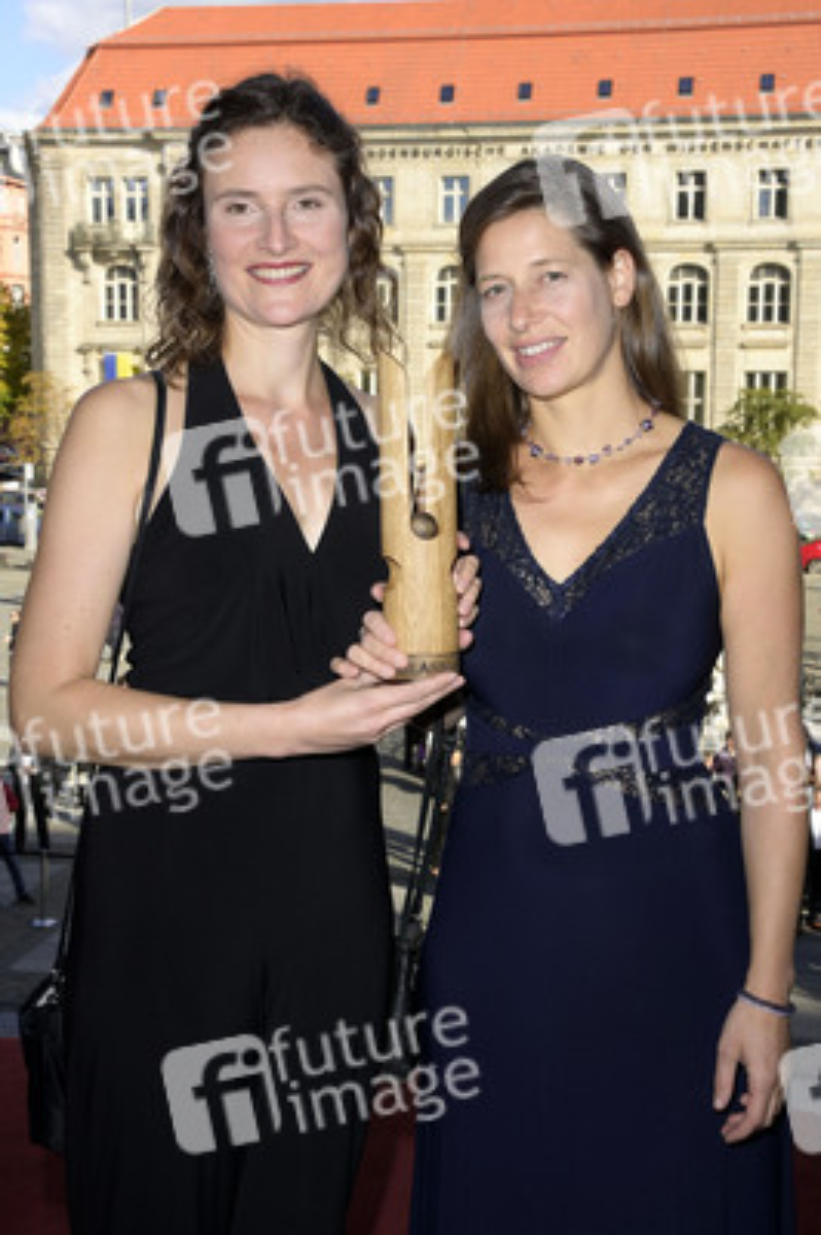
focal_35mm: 45
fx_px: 1542
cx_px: 410
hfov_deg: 29.8
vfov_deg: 43.6
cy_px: 618
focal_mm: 45
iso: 320
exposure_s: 1/250
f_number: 10
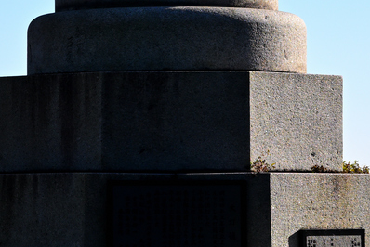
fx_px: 2633
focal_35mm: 256
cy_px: 48
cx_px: 126
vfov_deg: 5.4
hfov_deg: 8.0
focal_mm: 51
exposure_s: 1/320
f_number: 5.6
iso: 100
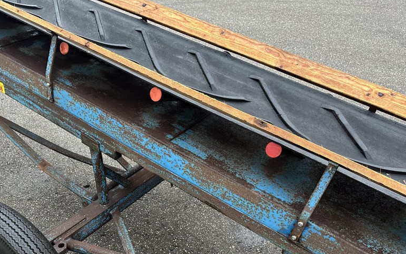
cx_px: 160
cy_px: 200
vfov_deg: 36.1
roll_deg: +3.3
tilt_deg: -35.7
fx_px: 376
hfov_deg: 56.2
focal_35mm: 34
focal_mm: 6.86
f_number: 1.78
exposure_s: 1/51
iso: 500
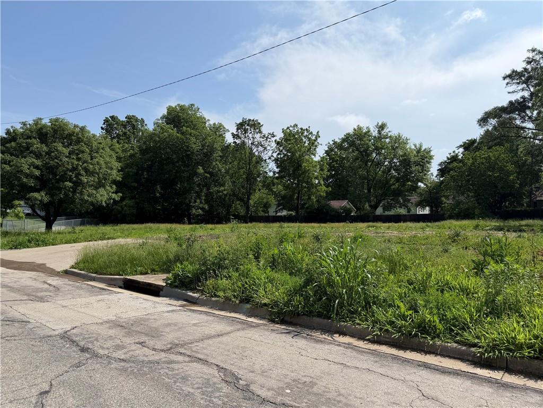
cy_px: 204
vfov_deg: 56.8
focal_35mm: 24
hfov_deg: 71.6
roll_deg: -1.2
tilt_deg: +2.3
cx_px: 272
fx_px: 376
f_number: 1.78
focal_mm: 6.76
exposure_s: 1/7353
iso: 80
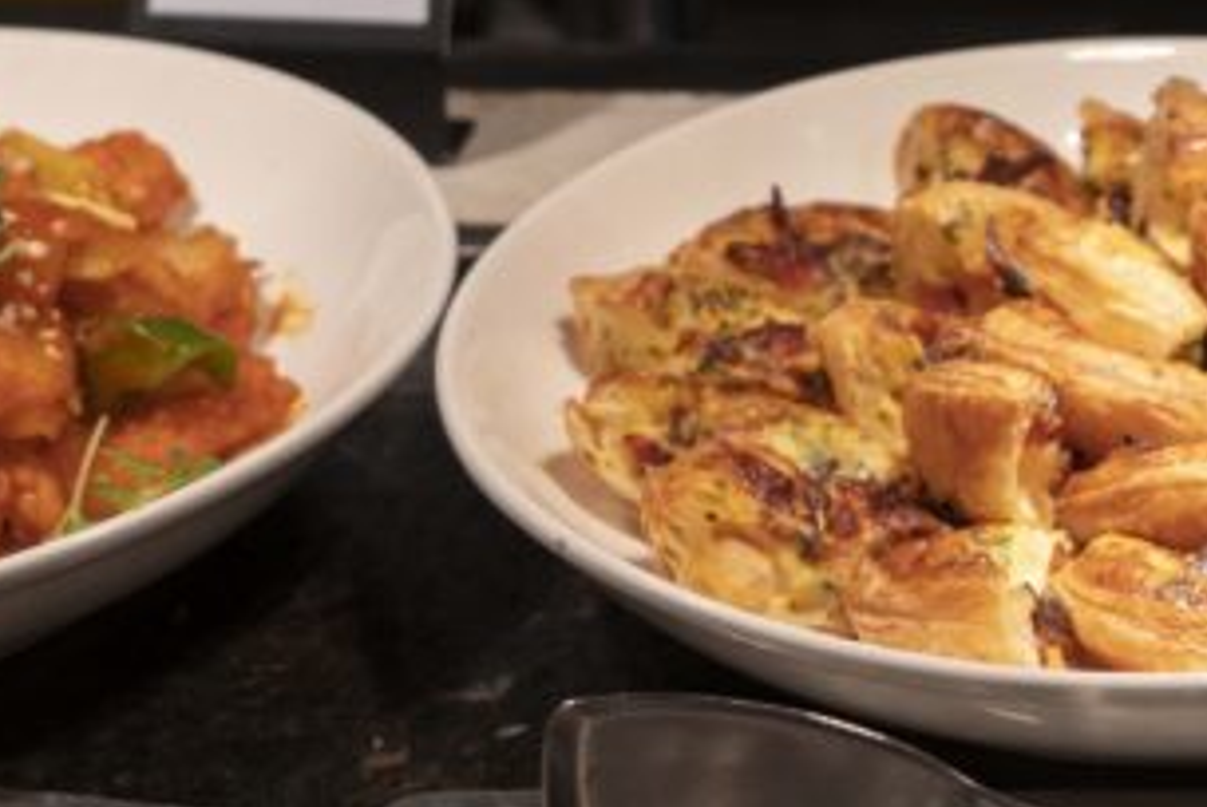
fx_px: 3826
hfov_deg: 17.6
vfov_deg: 12.0
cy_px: 140
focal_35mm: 114
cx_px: 1175
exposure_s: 1/60
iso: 250
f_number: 4.5
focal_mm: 34
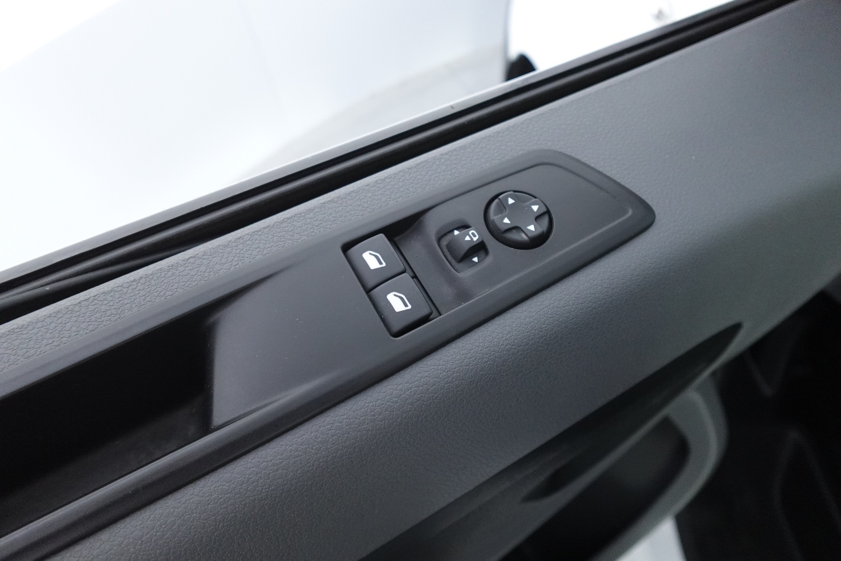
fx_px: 467
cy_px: 280
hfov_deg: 84.0
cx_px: 420
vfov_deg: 61.9
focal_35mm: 20
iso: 1250
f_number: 2
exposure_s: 1/80
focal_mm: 7.6
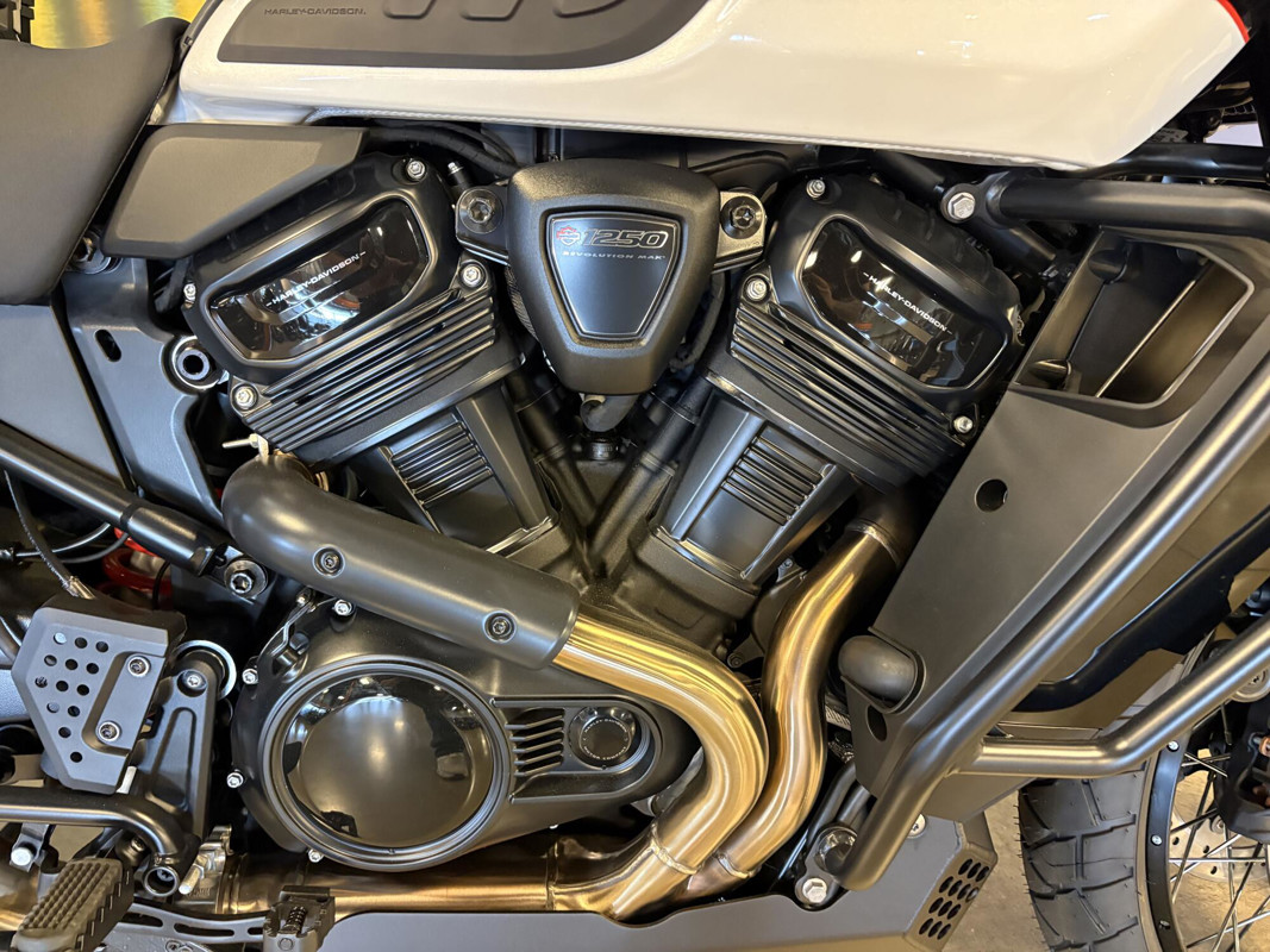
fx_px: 954
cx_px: 635
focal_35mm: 26
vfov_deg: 53.1
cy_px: 476
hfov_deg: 67.3
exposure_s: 1/38
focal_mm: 5.96
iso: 640
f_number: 1.6
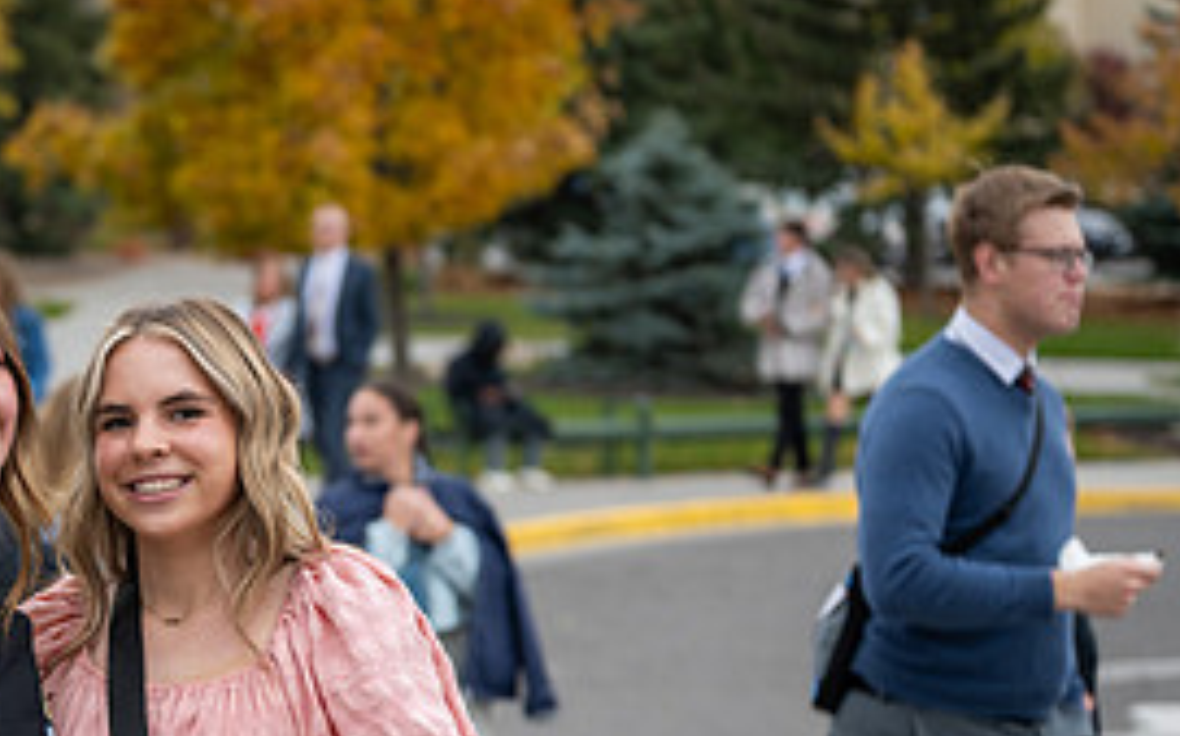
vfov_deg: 8.2
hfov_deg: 13.0
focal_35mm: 159
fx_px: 5110
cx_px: 44
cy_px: 600
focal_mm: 64
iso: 160
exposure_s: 1/320
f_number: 3.2
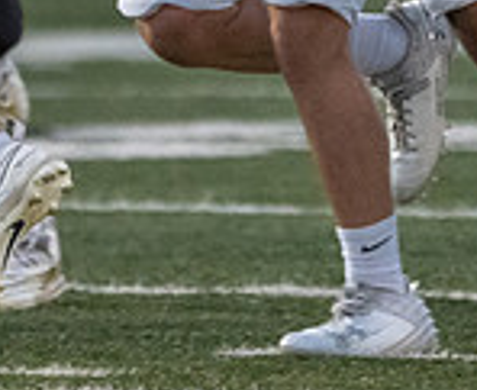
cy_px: -304
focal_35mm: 2052
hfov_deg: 0.9
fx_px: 29219
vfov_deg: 0.8
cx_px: 397
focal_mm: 400
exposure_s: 1/1000
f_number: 5.6
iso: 6400
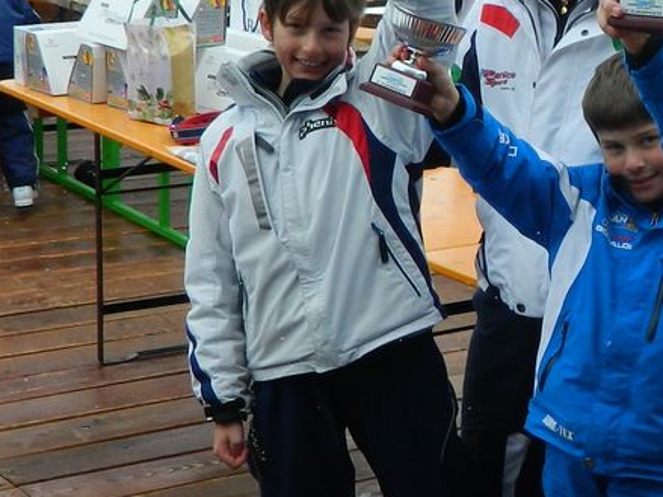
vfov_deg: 13.1
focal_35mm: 113
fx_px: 2164
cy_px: 201
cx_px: 735
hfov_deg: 16.9
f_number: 3.2
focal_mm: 5.6
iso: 80
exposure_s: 1/800
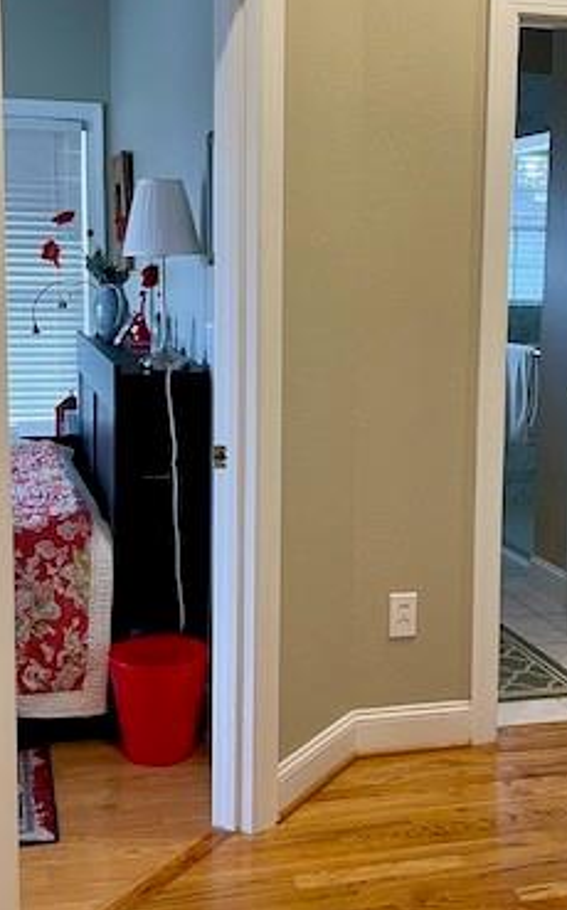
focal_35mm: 46
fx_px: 1140
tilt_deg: -7.0
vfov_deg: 43.5
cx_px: 330
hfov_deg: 27.9
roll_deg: -0.4
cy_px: 407
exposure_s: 1/60
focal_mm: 5.1
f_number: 1.6
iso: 100
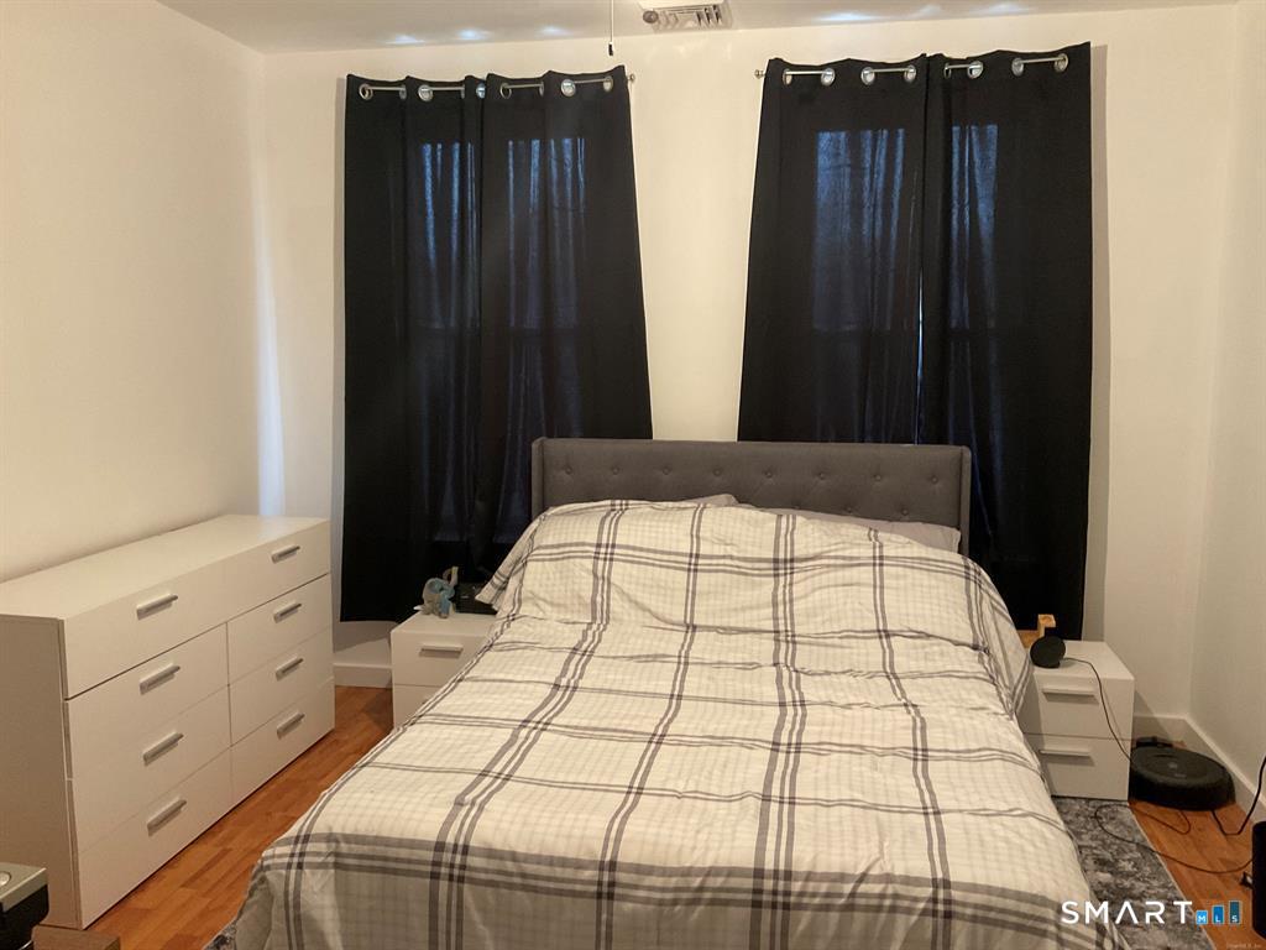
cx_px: 633
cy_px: 475
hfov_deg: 61.7
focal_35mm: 29
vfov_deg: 48.2
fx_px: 1061
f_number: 1.8
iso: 250
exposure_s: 1/30
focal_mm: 3
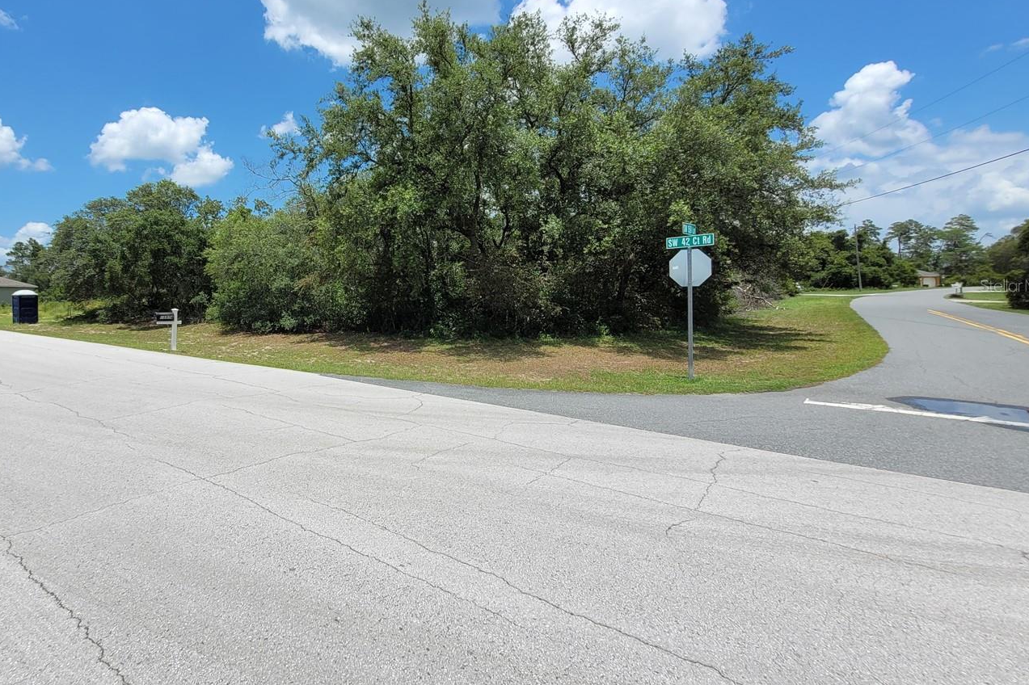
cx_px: 410
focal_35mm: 17
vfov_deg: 69.9
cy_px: 285
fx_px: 486
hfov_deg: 92.0
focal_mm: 1.74
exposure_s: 1/1819
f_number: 2.2
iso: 40
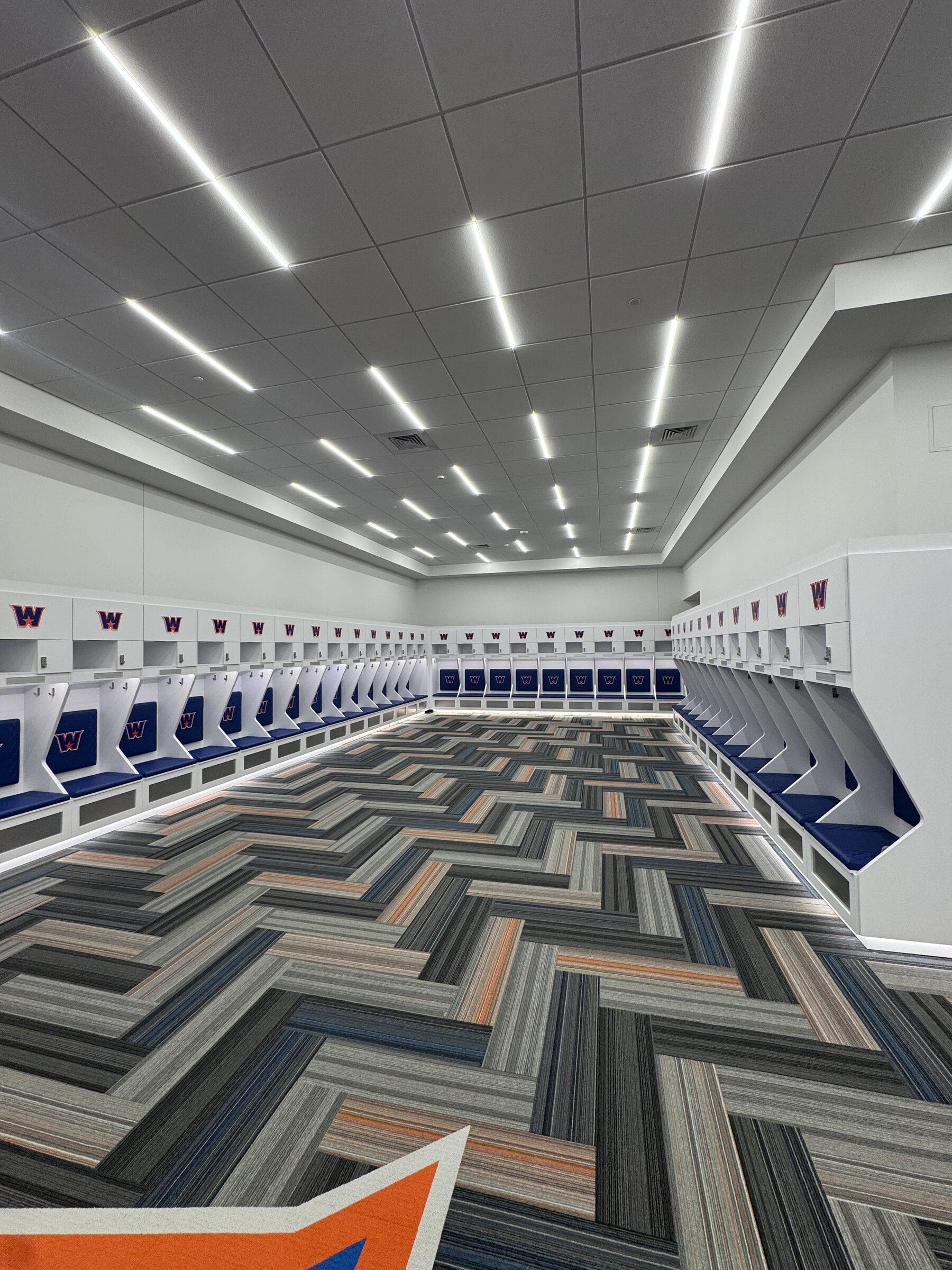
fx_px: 513
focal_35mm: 14
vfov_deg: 102.1
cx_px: 476
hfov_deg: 85.7
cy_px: 635
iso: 100
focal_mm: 2.22
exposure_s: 1/99
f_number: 2.2
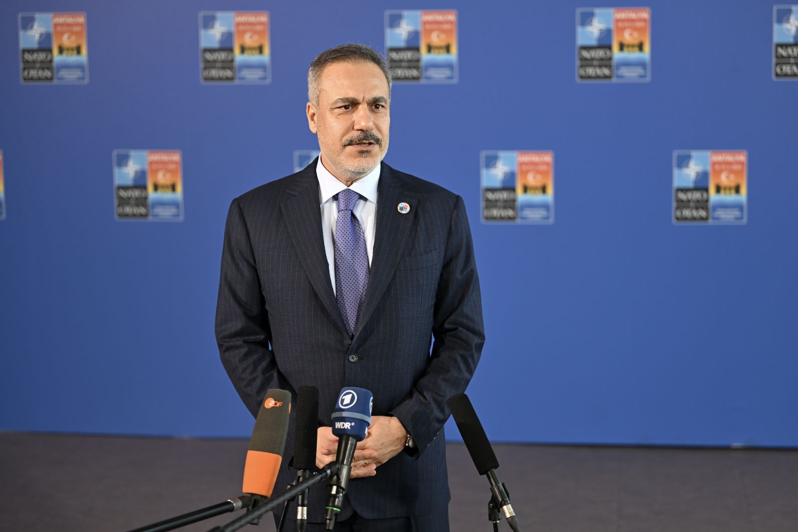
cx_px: 399
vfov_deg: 18.2
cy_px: 266
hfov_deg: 27.0
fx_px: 1662
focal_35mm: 75
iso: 400
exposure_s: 1/400
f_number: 2.8
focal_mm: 75
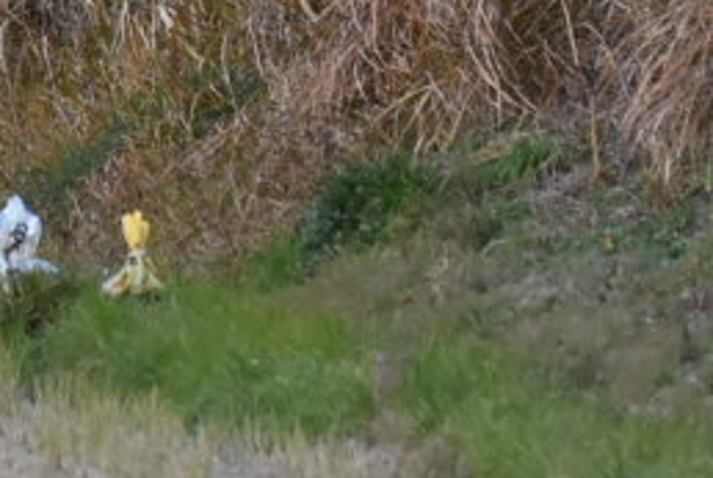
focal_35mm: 780
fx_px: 15484
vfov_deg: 1.8
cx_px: -525
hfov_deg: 2.6
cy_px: -365
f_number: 4
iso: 640
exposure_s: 1/1000
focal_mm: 105
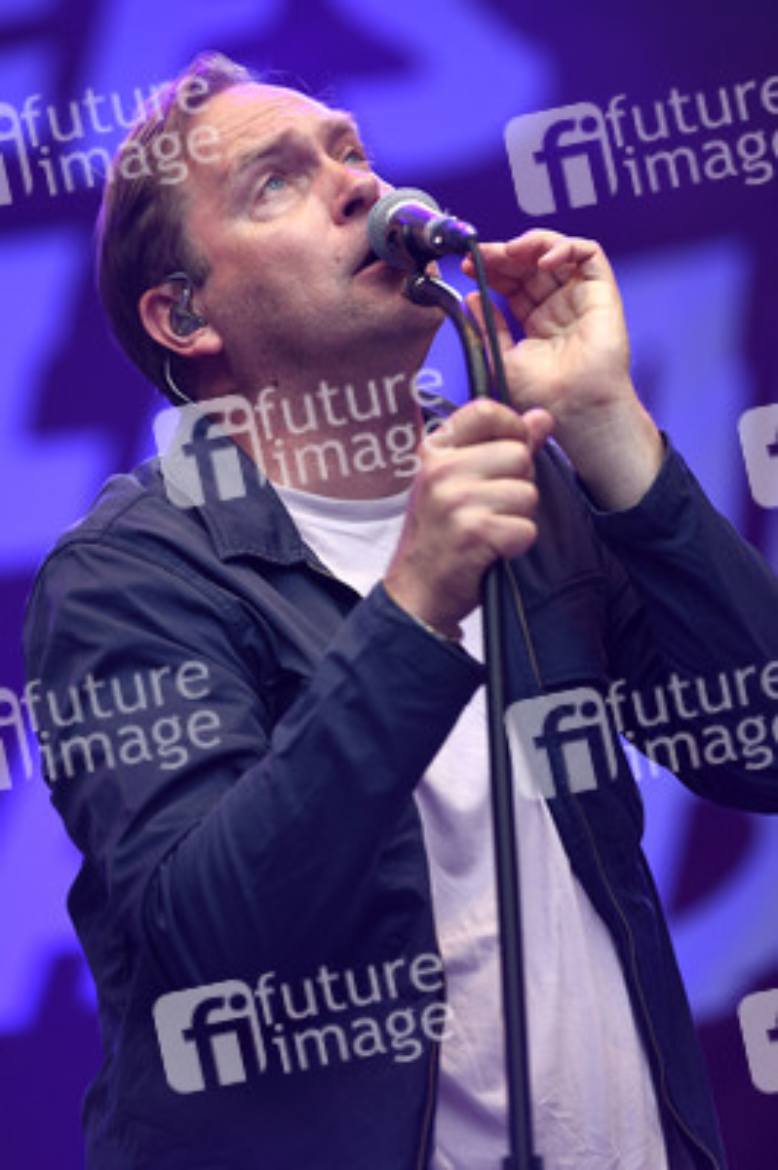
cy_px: 585
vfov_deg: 10.3
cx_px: 389
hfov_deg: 6.9
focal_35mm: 200
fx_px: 6494
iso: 800
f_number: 3.5
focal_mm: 200
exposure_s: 1/500
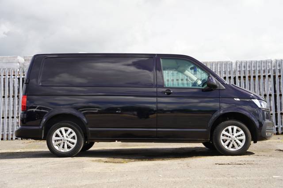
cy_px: 94
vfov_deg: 28.3
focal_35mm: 48
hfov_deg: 41.4
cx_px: 142
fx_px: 374
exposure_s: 1/160
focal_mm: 47.6
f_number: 5
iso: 100
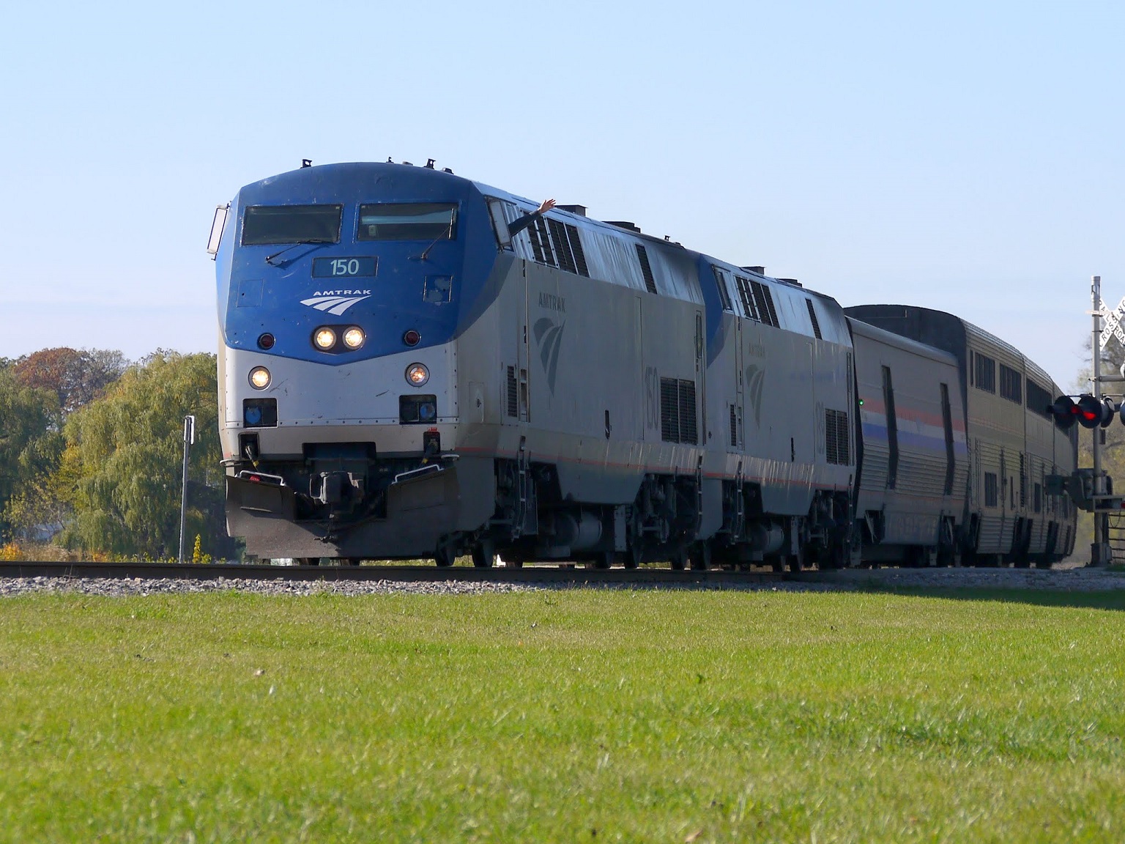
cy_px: 422
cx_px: 562
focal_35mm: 182
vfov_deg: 8.2
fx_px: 5915
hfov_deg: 10.9
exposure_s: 1/640
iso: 160
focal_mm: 91
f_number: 7.1
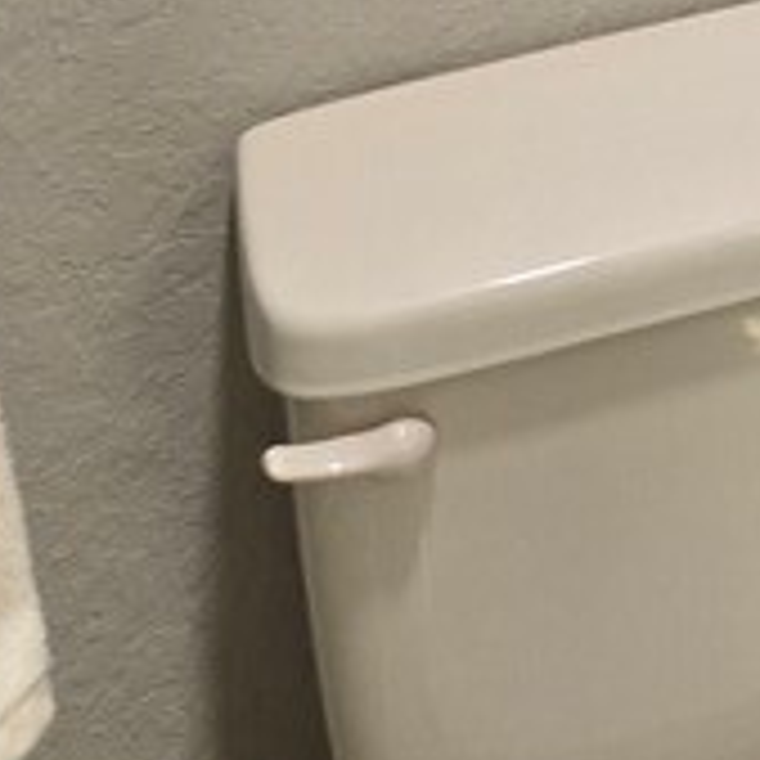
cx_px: 1659
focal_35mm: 123
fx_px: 3055
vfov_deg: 11.9
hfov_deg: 12.1
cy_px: -971
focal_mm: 5.4
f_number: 1.8
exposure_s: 1/120
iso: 400
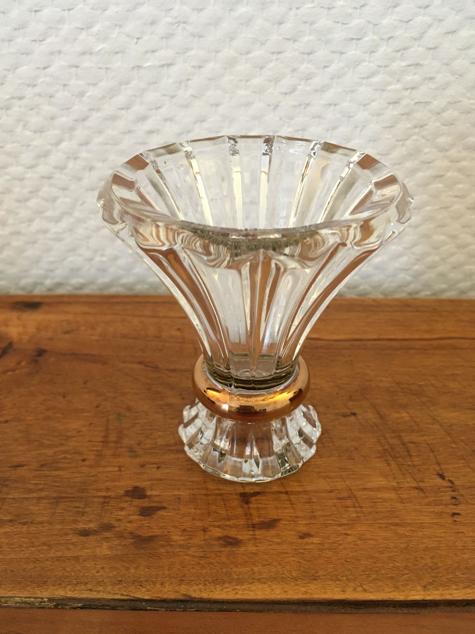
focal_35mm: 29
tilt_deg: -32.9
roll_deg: -1.3
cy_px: 317
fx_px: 531
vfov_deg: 61.7
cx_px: 238
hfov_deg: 48.2
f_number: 2.2
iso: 200
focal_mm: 4.15
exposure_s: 1/20
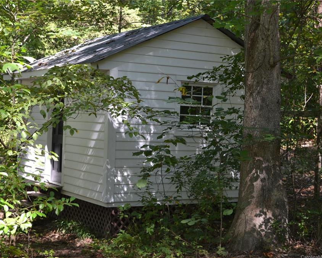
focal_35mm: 65
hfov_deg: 29.1
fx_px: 620
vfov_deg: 23.5
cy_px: 130
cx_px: 146
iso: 400
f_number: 5.3
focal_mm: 38
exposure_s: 1/125
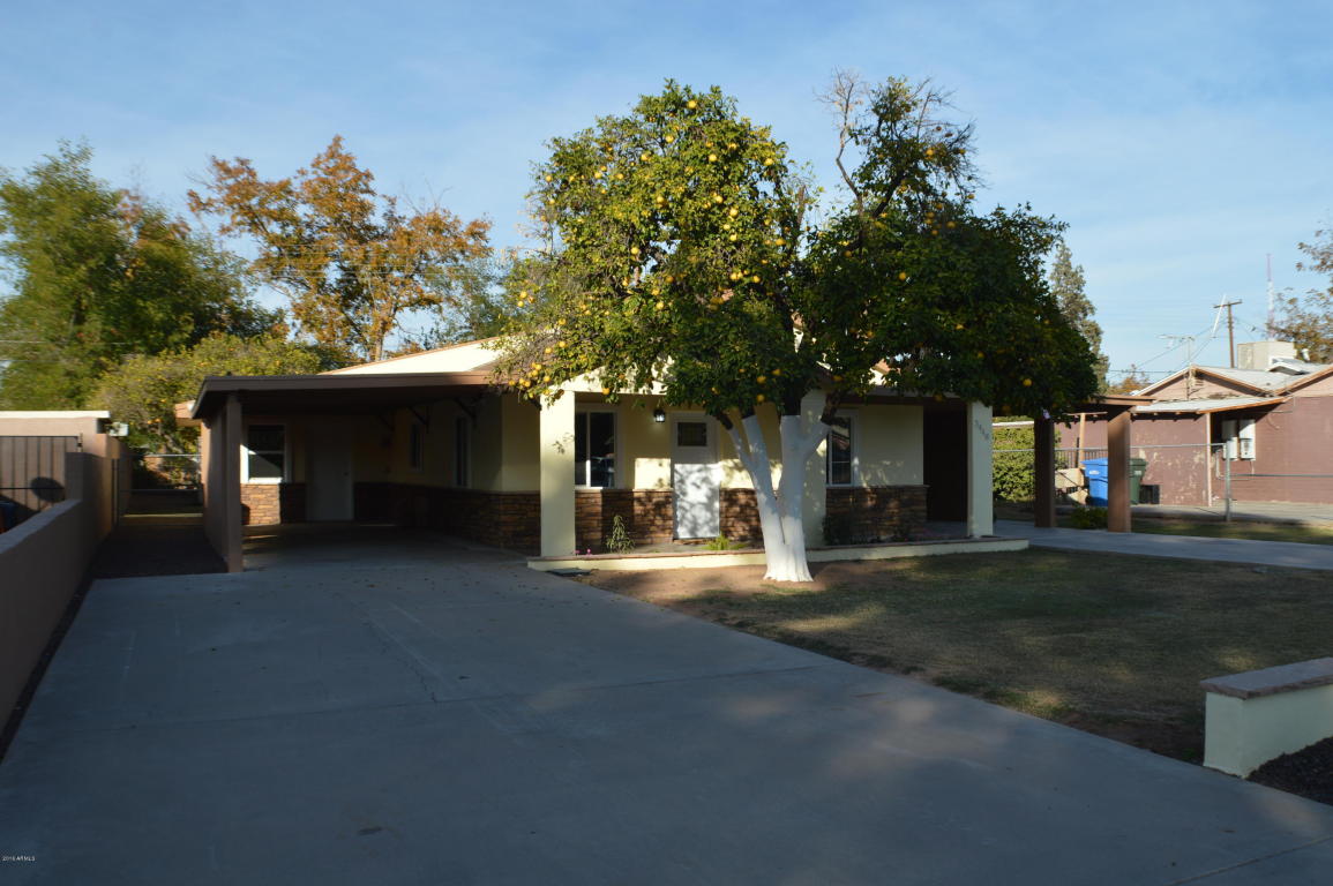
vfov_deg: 36.8
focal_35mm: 36
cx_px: 666
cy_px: 443
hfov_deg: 53.2
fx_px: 1332
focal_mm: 24
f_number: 8
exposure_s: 1/250
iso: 100
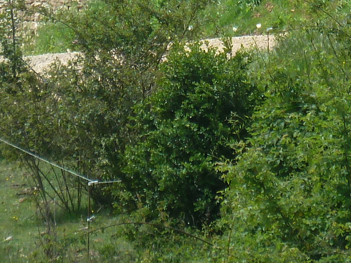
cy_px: -49
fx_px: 6984
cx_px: 252
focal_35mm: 689
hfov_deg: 2.9
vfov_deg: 2.2
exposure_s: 1/320
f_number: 4.5
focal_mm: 29.9
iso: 80
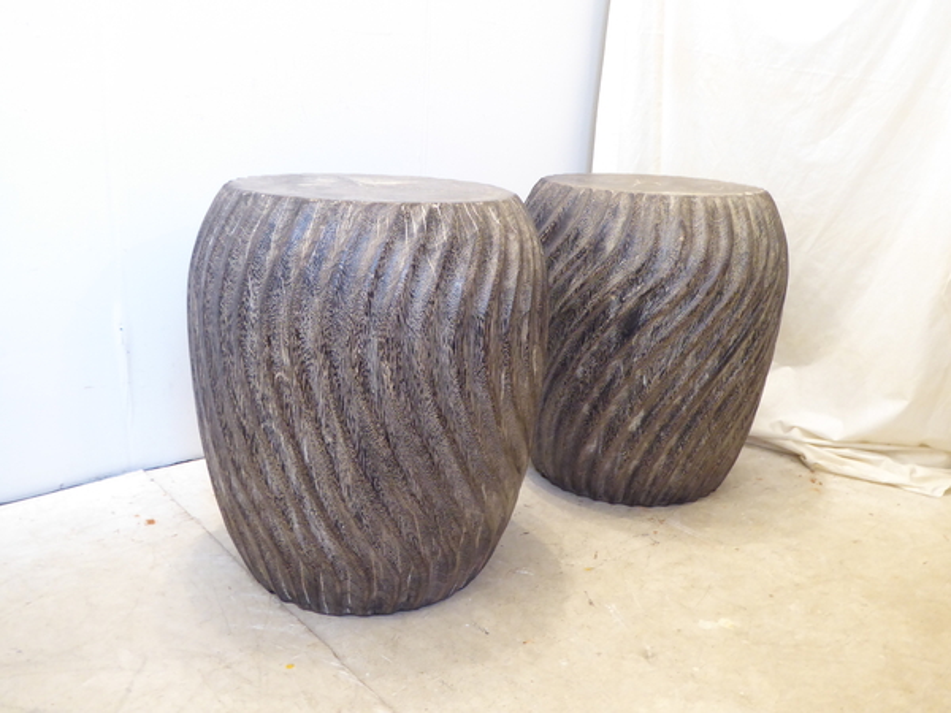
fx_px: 879
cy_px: 356
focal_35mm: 32
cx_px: 476
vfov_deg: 44.2
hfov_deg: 56.8
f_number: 3.5
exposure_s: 1/5
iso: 400
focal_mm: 5.4
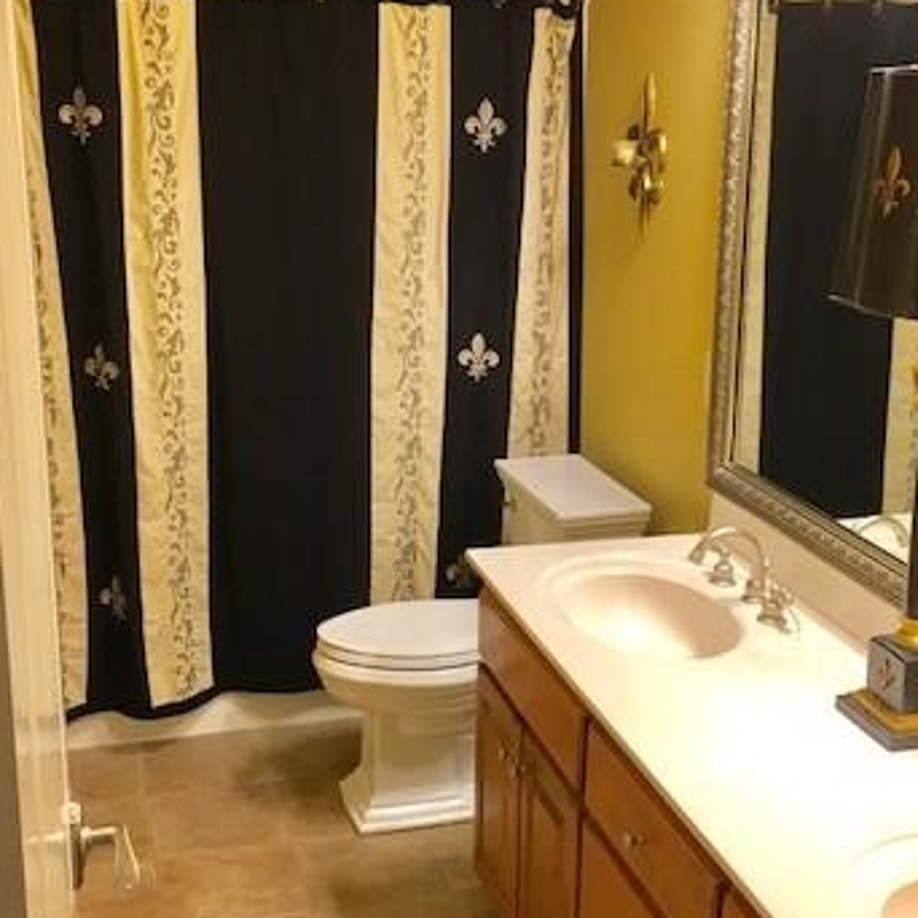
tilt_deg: -13.1
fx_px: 1440
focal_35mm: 48
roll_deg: -1.4
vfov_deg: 35.3
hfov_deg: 35.3
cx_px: 499
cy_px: 438
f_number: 2.2
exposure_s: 1/30
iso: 32
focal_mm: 4.15
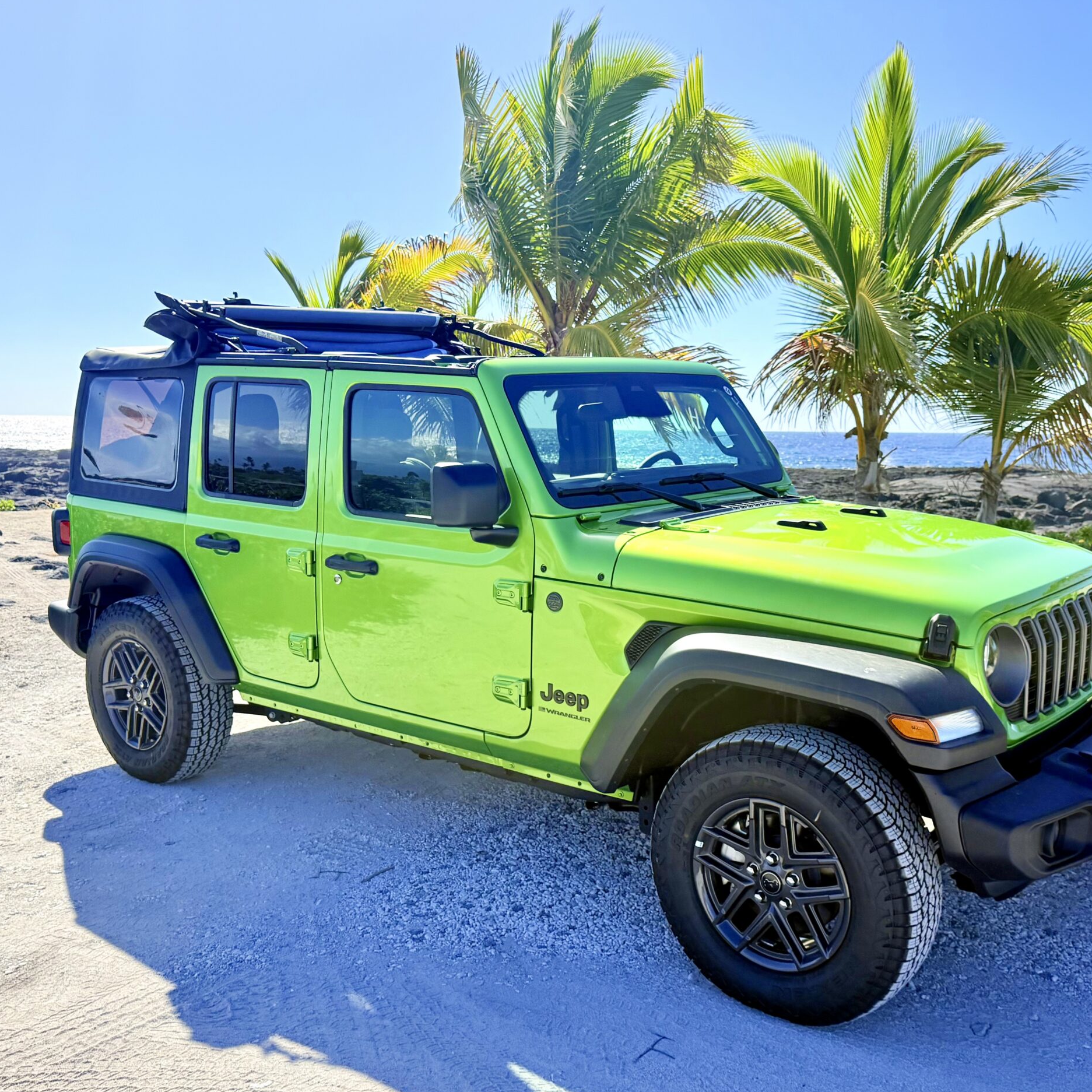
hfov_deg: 55.1
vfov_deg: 55.6
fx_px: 1035
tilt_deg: -8.8
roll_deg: -1.2
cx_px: 668
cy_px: 554
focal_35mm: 29
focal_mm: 6.76
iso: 100
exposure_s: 1/5319
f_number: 1.78
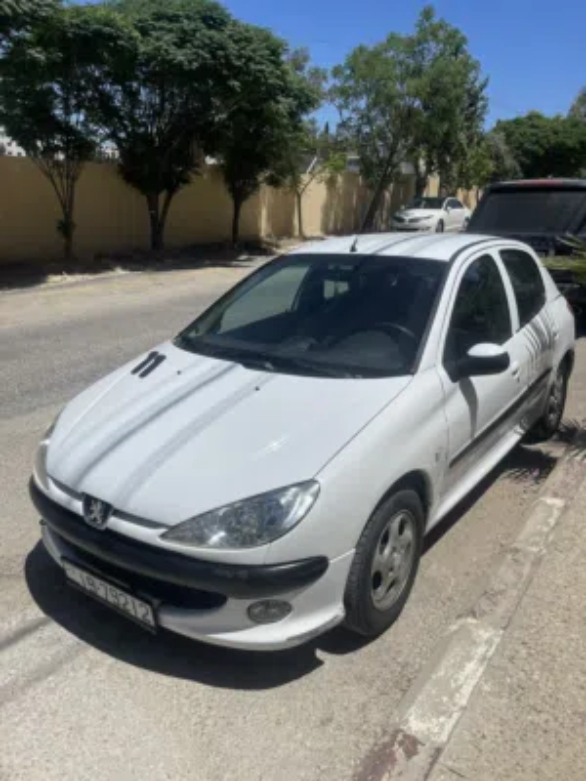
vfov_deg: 69.4
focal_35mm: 25
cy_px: 390
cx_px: 293
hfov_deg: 54.9
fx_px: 564
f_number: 1.6
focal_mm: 5.1
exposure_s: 1/10989
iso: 32
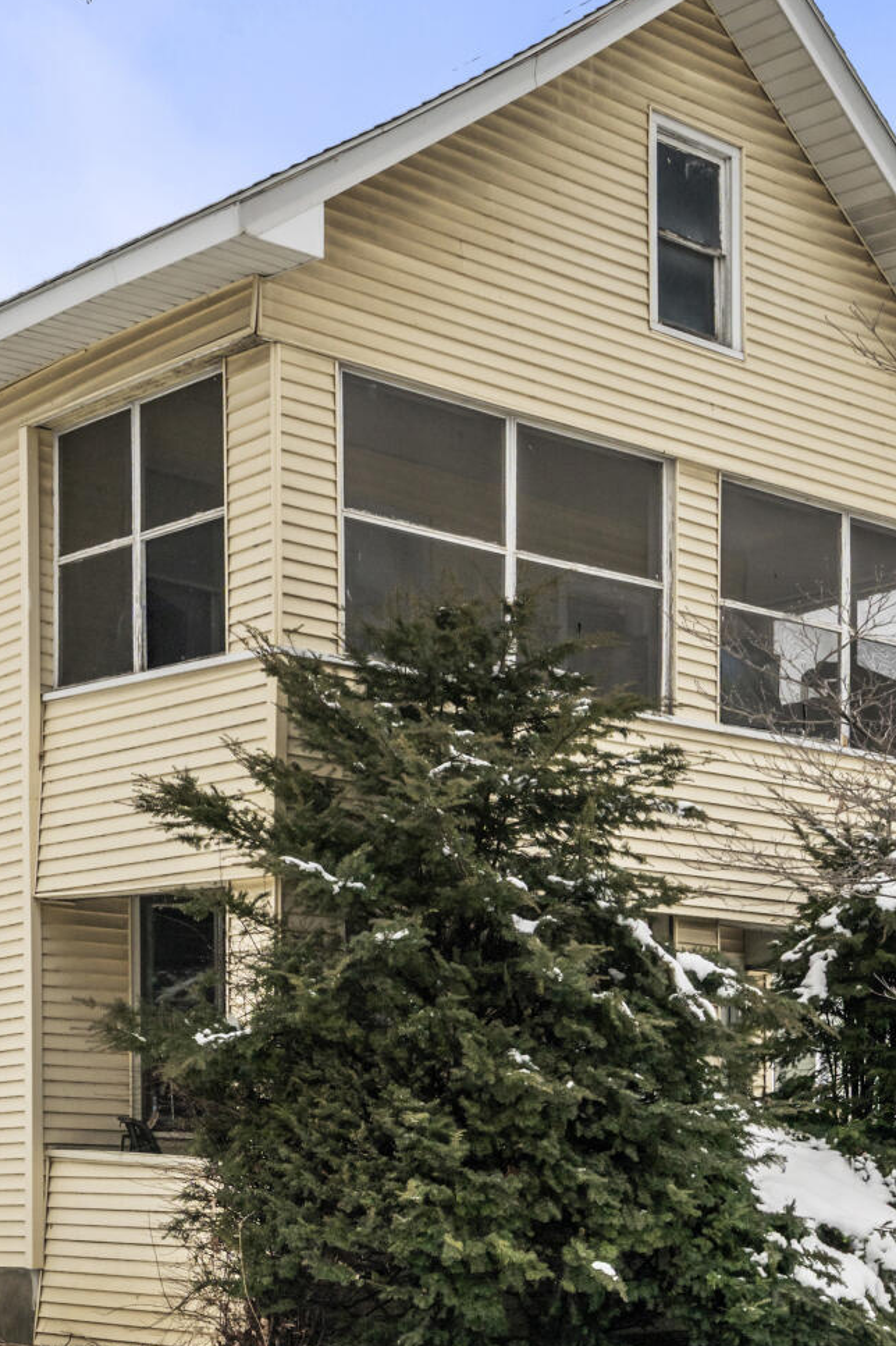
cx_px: 344
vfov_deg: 31.4
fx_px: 2241
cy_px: 1285
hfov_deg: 22.6
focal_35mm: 60
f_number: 8
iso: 400
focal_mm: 29
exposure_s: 1/640
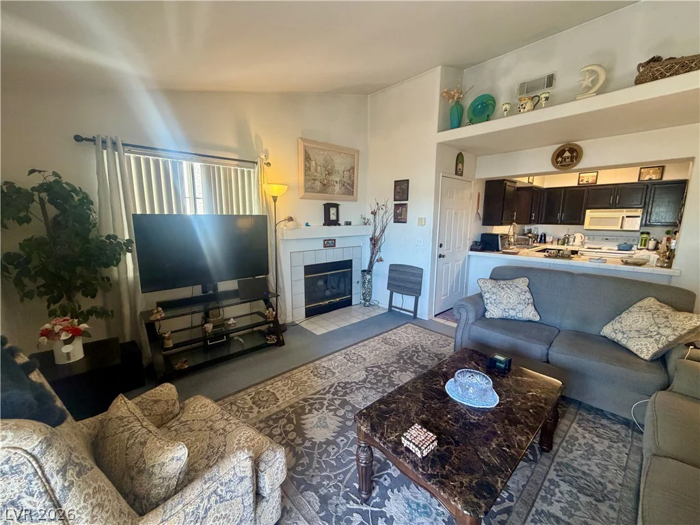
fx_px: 283
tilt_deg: -9.2
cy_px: 262
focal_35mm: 14
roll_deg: -0.4
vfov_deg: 85.7
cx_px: 350
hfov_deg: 102.1
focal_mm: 2.22
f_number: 2.2
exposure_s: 1/80
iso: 320
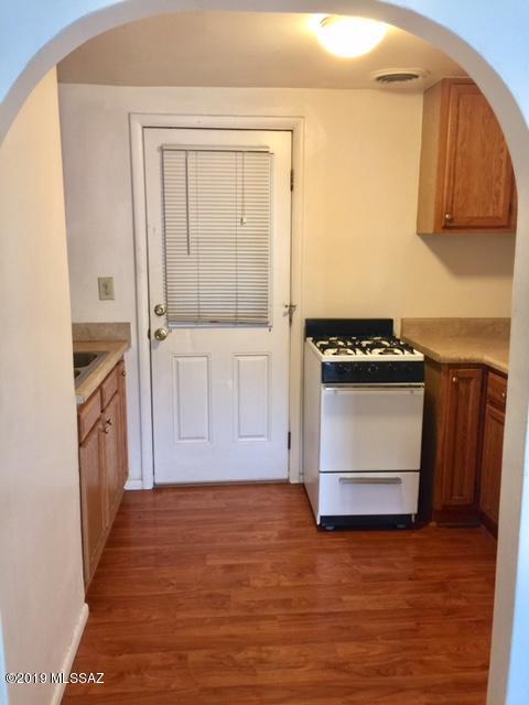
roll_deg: -1.0
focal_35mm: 29
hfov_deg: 48.2
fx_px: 591
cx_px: 264
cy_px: 352
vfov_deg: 61.7
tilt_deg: -10.8
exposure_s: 1/15
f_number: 2.2
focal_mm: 4.15
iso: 50
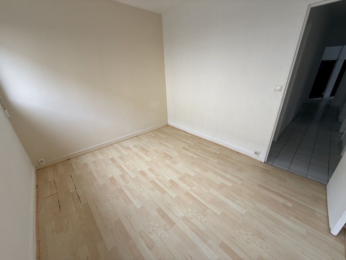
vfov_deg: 85.7
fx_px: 140
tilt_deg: -23.5
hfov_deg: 102.1
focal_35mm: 14
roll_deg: +2.5
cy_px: 130
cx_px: 173
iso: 50
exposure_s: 1/180
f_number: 2.2
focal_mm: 2.22
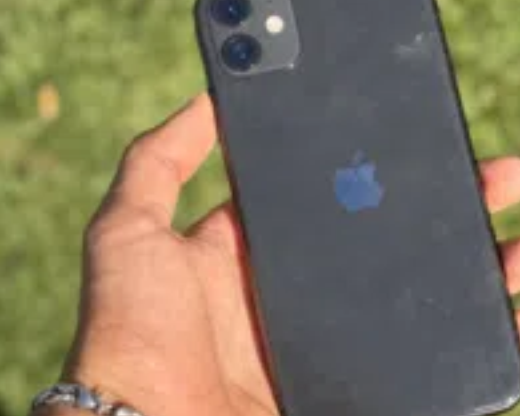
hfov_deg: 19.8
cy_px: 181
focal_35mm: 96
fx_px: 1477
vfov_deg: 16.0
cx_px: 395
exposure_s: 1/2033
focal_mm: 6.76
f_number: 1.78
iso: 64
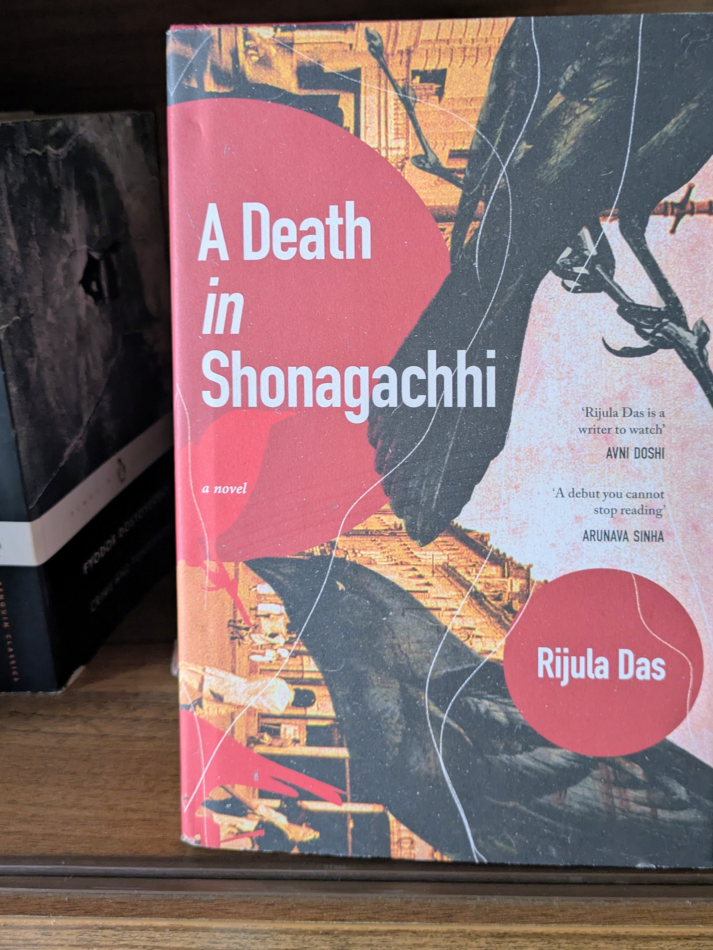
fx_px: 906
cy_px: 403
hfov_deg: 42.7
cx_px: 442
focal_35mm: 33
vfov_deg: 55.1
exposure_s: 1/25
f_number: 1.89
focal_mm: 5.43
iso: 613
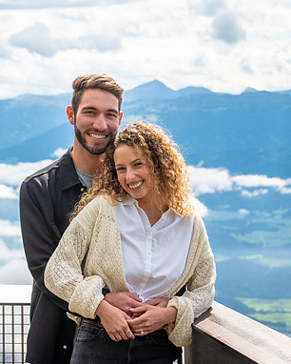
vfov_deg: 17.3
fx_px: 1194
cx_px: 72
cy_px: 182
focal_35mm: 111
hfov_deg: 13.8
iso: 100
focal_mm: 78
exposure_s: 1/320
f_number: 9
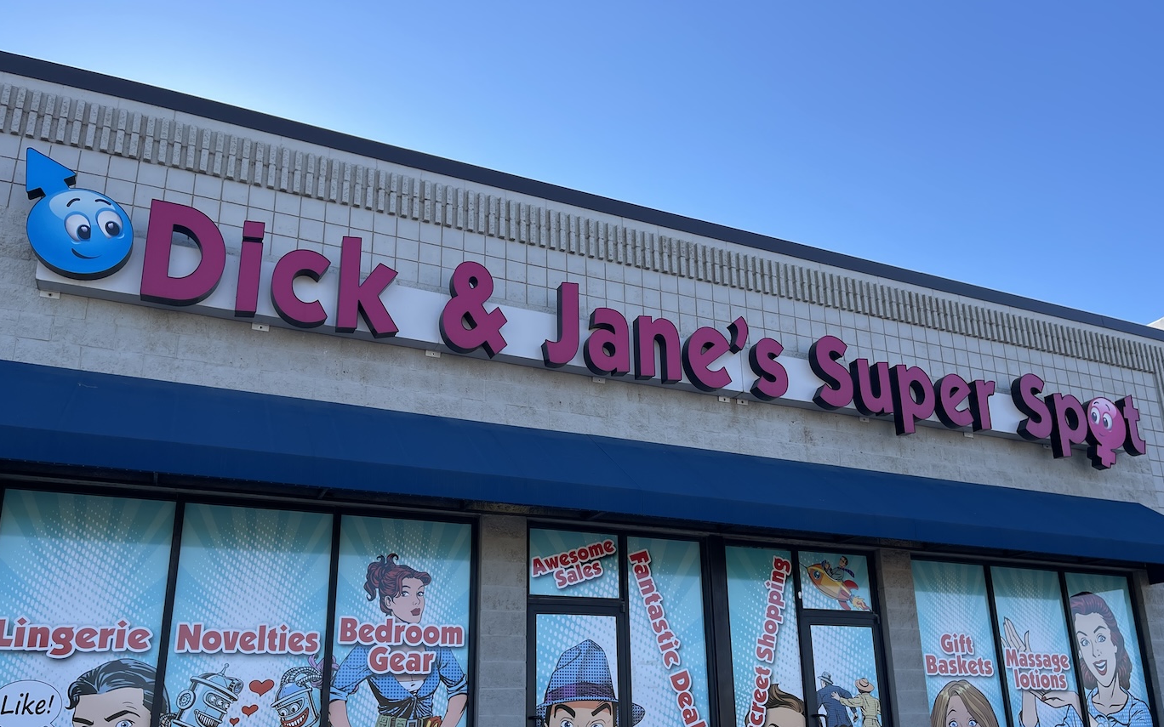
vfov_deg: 42.8
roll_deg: +1.7
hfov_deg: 64.6
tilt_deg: +16.3
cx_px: 595
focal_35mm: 29
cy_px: 452
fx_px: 920
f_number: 1.6
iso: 32
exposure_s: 1/1353
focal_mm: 5.1
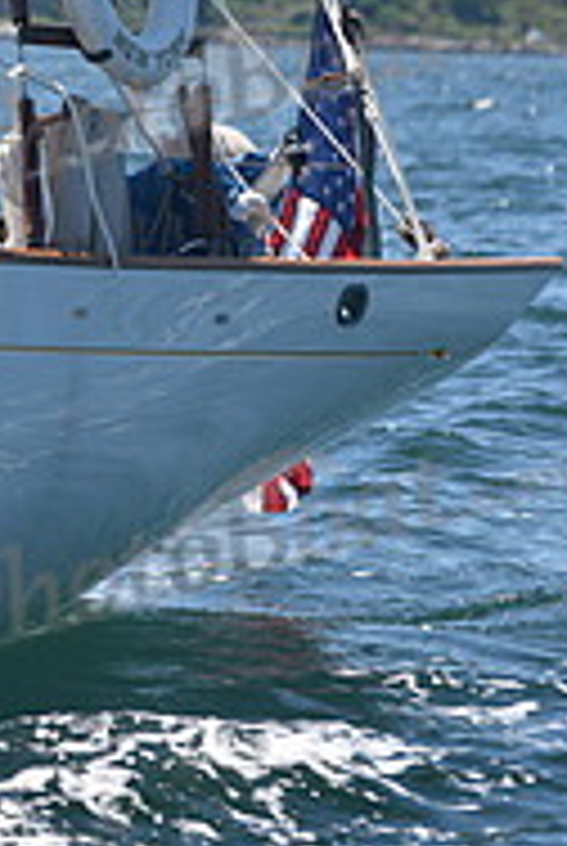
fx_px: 7979
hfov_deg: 4.0
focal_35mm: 339
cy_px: -86
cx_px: -295
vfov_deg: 6.0
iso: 200
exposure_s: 1/1000
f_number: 4
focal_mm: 110
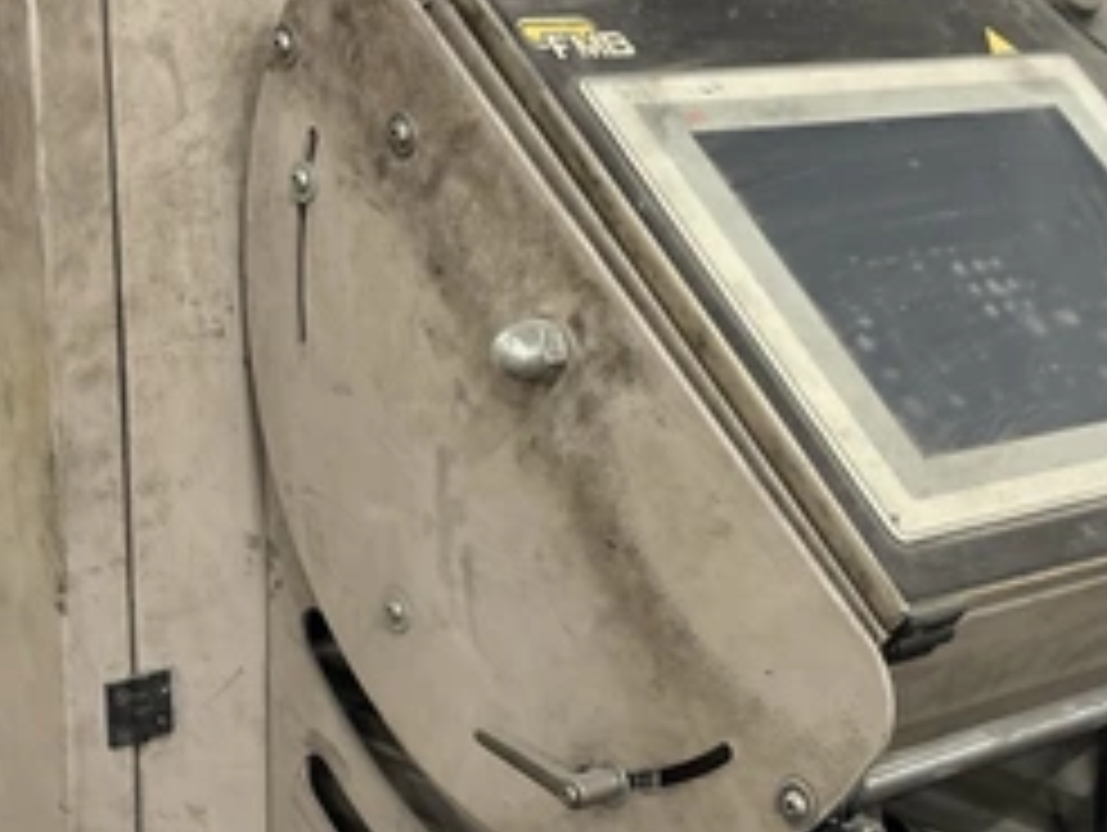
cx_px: 720
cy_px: 517
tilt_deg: -15.6
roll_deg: -1.1
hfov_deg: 24.9
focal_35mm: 78
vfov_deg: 18.9
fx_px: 2497
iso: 640
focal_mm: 6.76
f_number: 1.78
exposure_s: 1/24
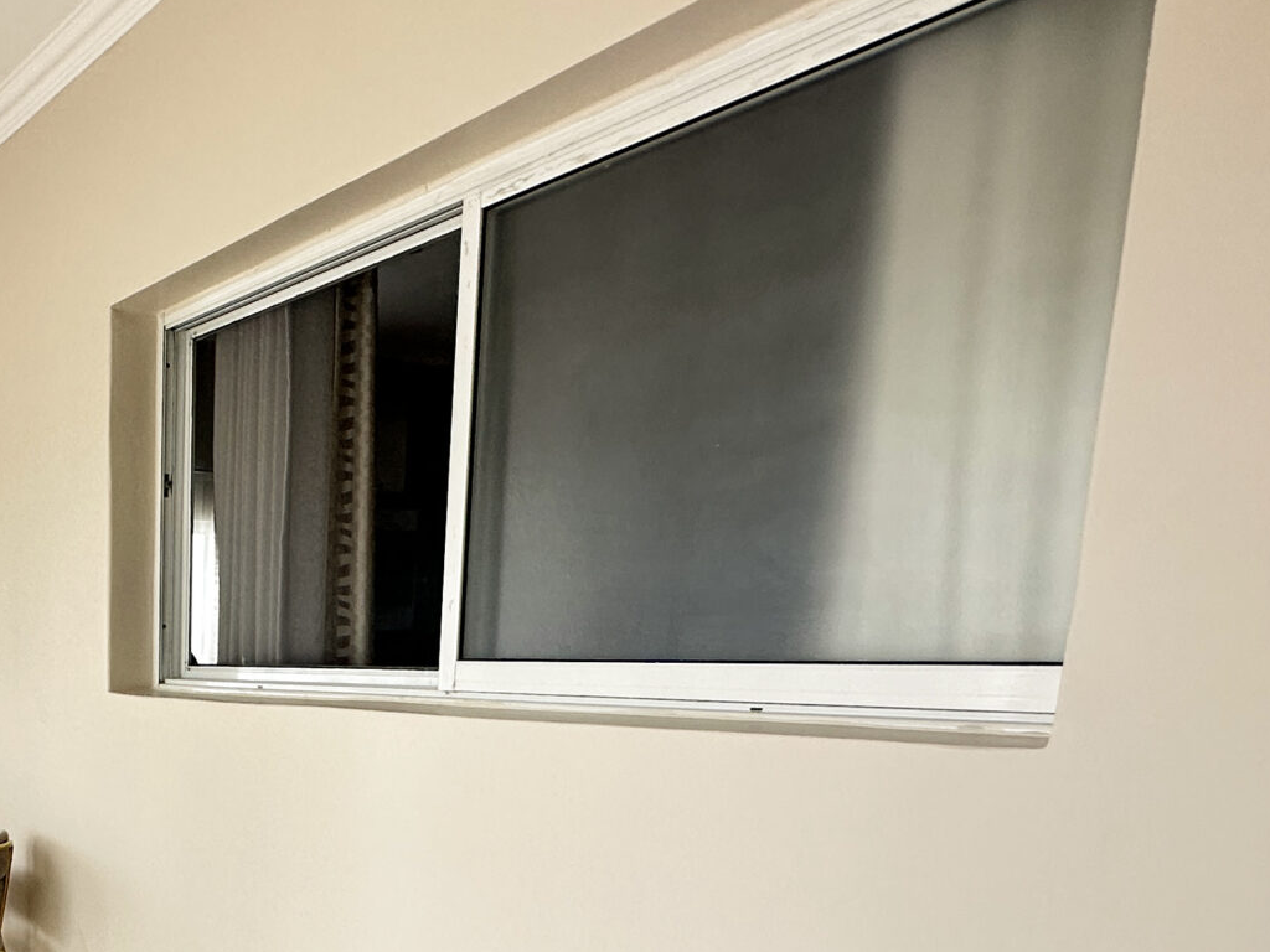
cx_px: 35
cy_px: 897
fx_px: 1284
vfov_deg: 37.4
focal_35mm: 35
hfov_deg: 45.4
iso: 125
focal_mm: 2.22
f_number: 2.2
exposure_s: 1/99
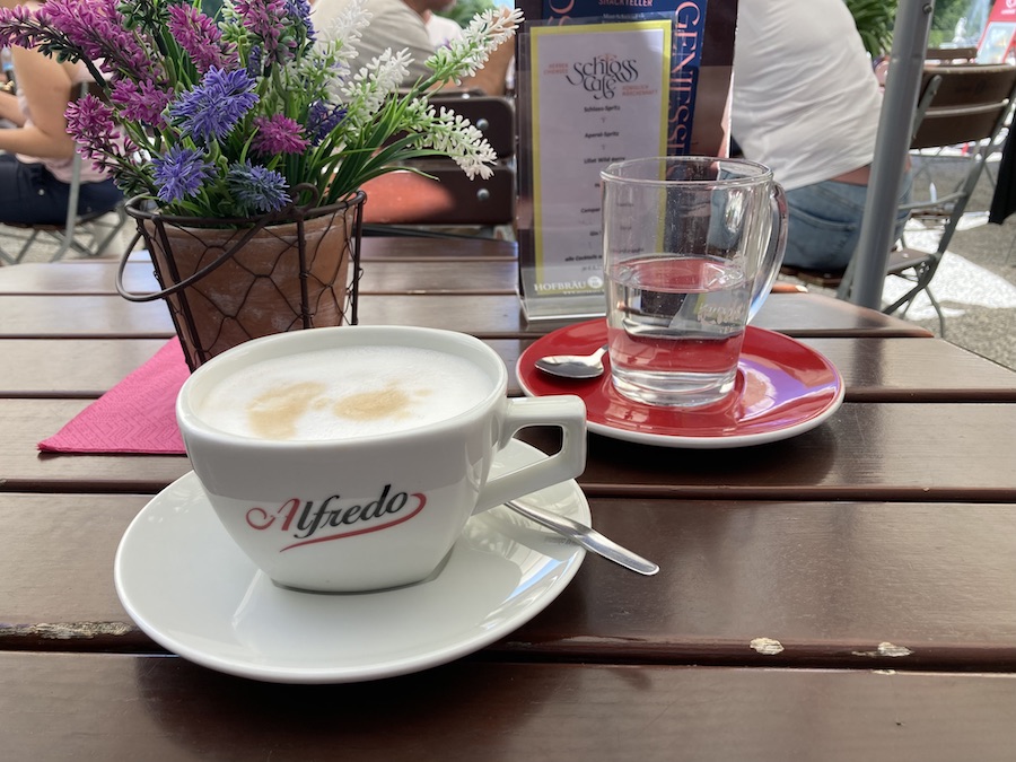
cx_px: 508
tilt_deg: -20.9
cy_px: 381
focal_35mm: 28
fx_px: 822
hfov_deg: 63.4
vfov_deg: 49.7
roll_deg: +2.9
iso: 20
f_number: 1.8
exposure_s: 1/345
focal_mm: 3.99
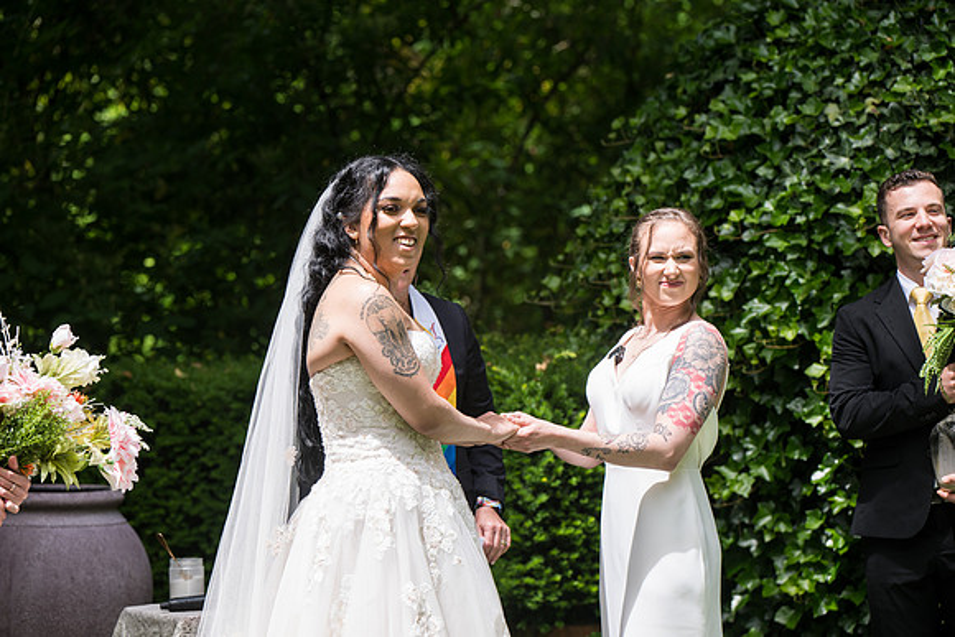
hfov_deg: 15.2
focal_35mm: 135
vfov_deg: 10.2
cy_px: 318
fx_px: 3582
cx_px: 478
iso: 100
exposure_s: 1/400
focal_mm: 135
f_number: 4
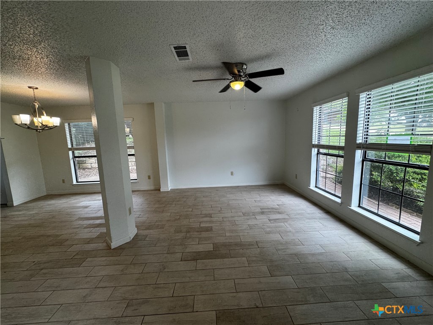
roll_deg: +3.3
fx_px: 175
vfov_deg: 85.7
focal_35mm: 14
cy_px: 162
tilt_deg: -9.1
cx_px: 216
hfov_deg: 102.1
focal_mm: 2.22
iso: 80
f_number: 2.2
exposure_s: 1/120
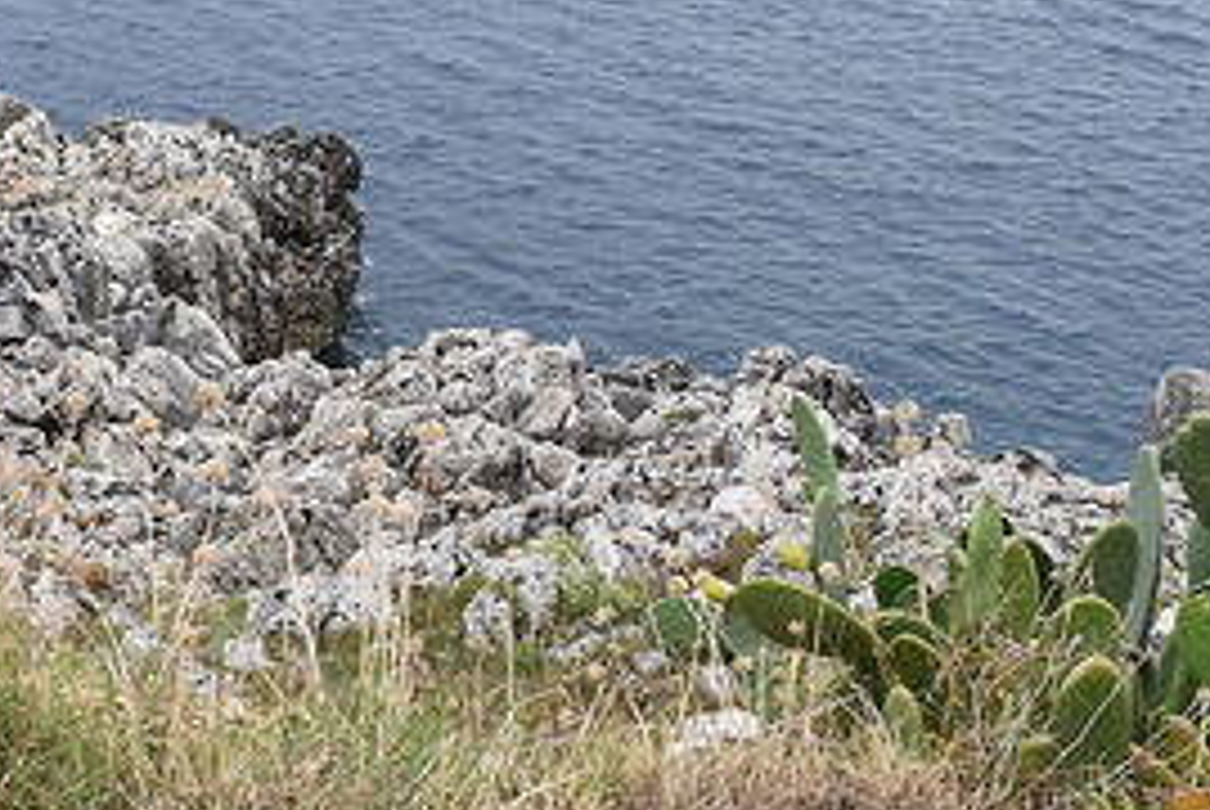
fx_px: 2624
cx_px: 283
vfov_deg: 17.4
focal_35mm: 78
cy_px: 133
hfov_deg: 25.6
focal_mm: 35
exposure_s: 1/60
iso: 125
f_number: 9.5
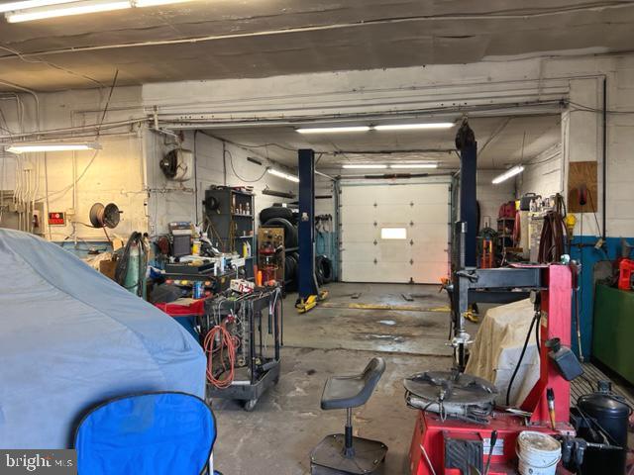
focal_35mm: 26
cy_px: 238
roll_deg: +0.9
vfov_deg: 53.1
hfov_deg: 67.3
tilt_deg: -2.3
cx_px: 317
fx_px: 476
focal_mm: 5.7
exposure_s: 1/120
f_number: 1.5
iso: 125
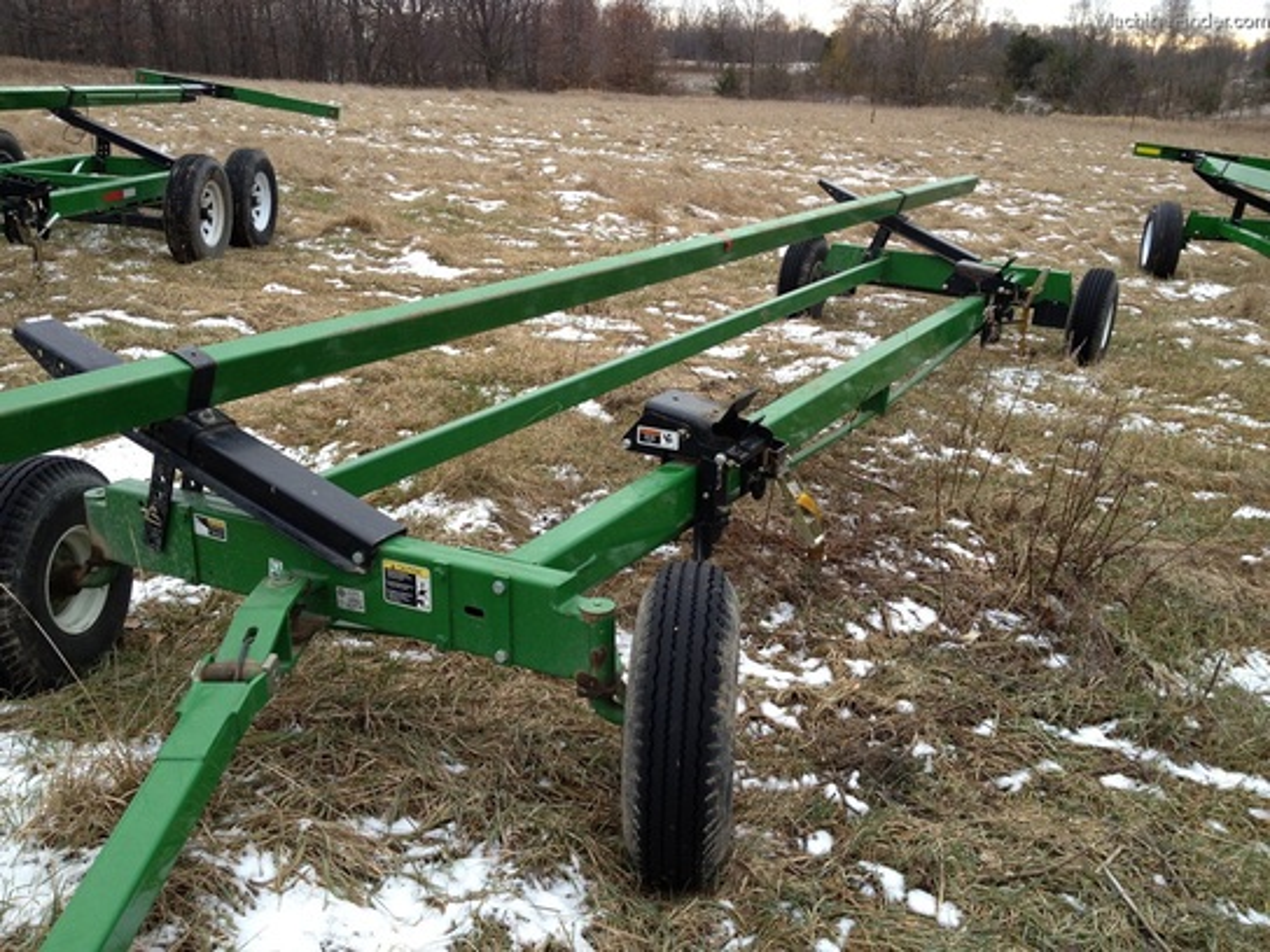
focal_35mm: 35
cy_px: 476
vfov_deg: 40.7
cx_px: 635
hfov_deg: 52.6
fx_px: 1284
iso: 50
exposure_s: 1/279
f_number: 2.4
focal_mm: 4.28
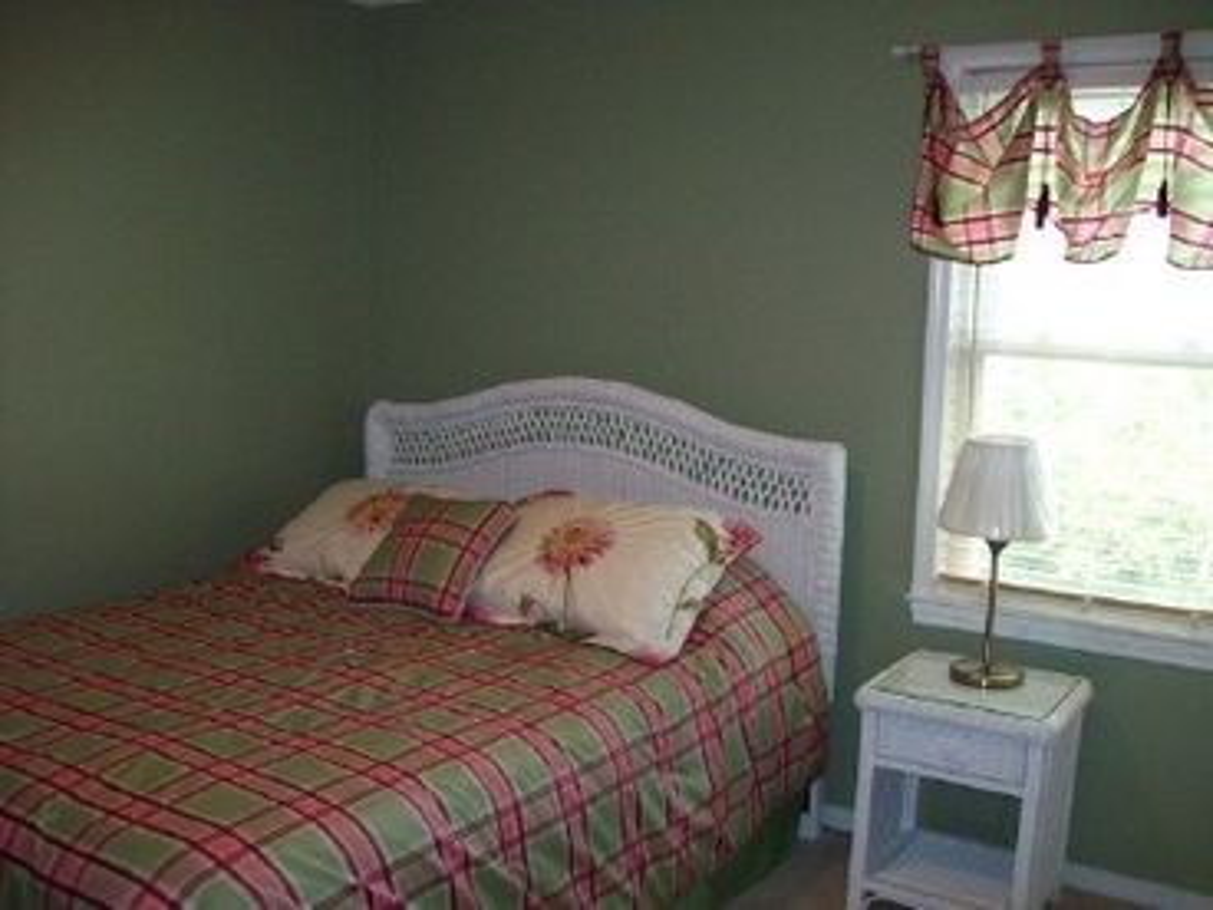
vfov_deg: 39.7
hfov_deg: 51.4
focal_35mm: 36
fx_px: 1261
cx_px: 606
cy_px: 455
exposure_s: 1/64
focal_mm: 6
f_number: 2.7
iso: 200
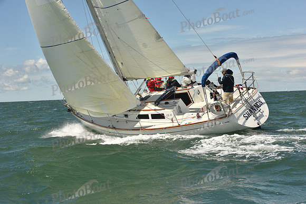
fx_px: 595
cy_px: 102
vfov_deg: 19.5
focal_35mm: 70
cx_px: 153
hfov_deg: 28.8
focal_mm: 70
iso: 320
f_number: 11
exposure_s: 1/800
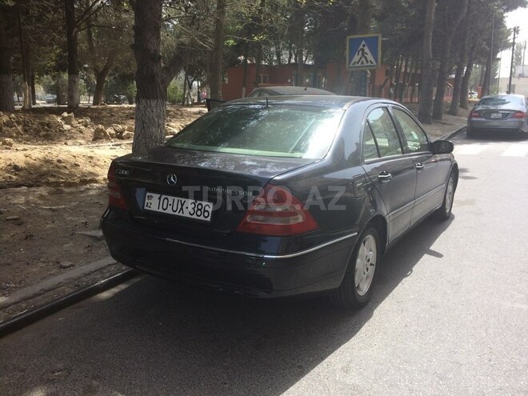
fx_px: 442
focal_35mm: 29
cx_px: 264
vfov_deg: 48.2
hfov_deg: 61.7
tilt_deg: -13.1
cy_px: 198
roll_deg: +0.1
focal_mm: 4.15
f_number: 2.2
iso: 32
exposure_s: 1/892
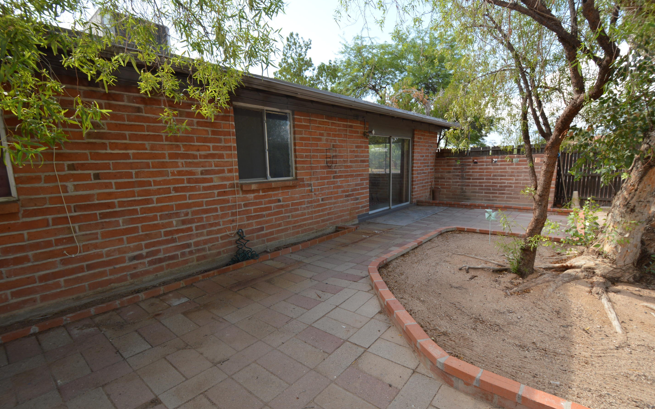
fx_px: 286
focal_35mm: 16
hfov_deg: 97.8
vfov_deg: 71.2
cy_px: 210
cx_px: 340
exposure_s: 1/60
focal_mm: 10
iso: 110
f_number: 8
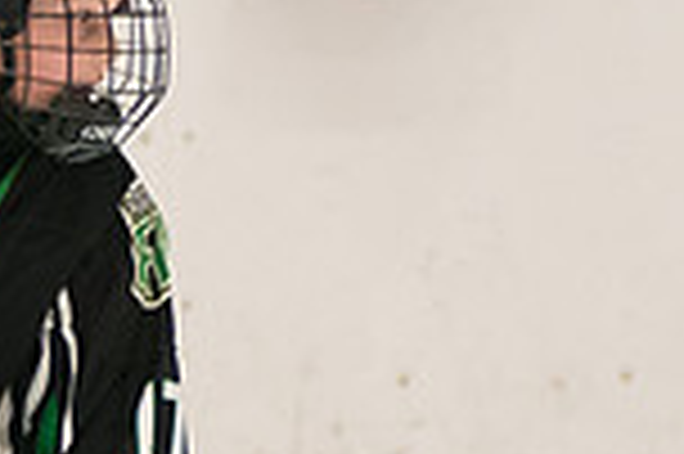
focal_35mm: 1147
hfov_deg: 1.8
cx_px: -30
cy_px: 570
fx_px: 21769
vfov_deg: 1.2
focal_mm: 166
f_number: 3.2
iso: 3200
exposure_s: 1/1000
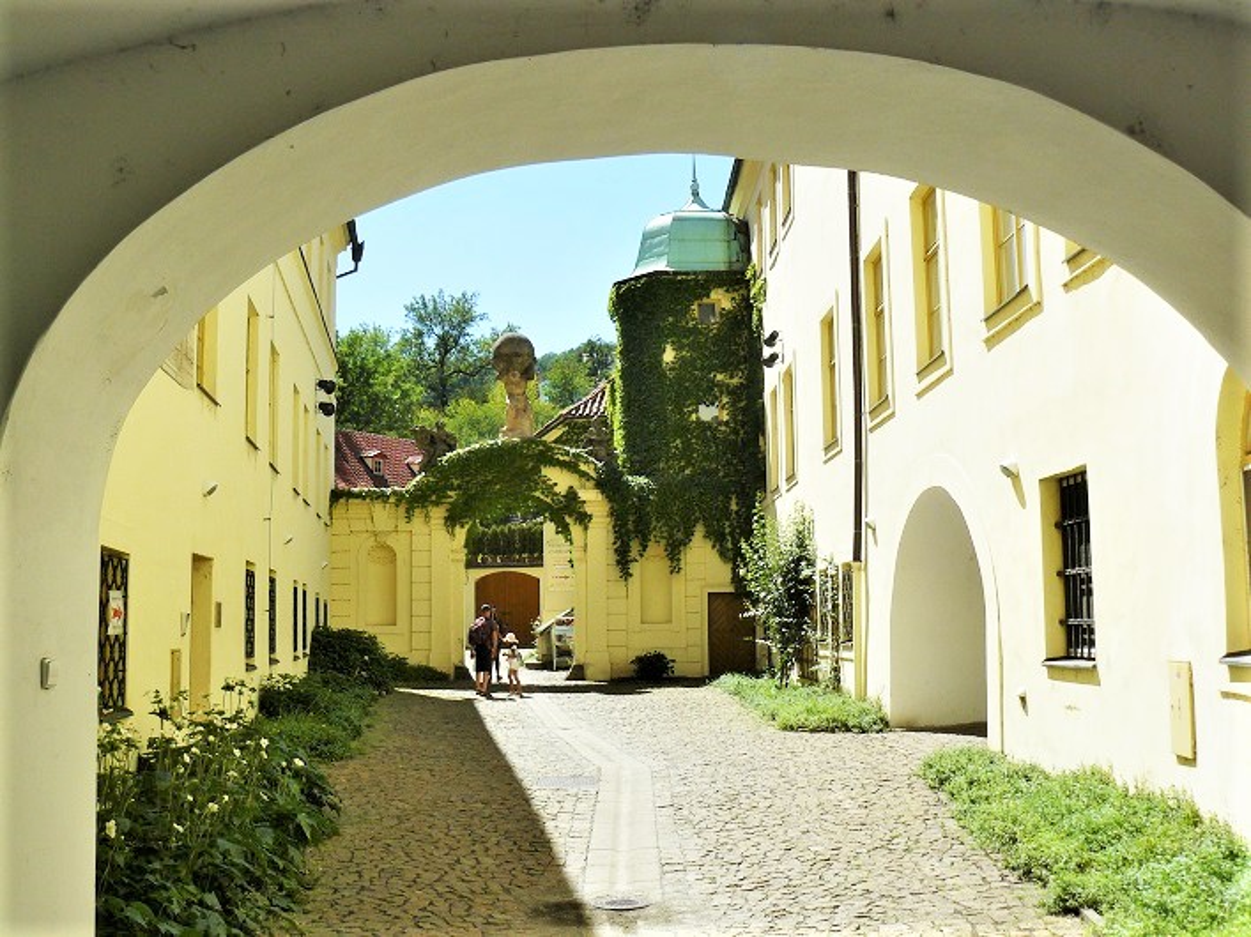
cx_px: 626
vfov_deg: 39.6
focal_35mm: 36
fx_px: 1301
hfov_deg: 51.4
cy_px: 468
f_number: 5.6
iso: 100
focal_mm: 6
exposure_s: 1/320
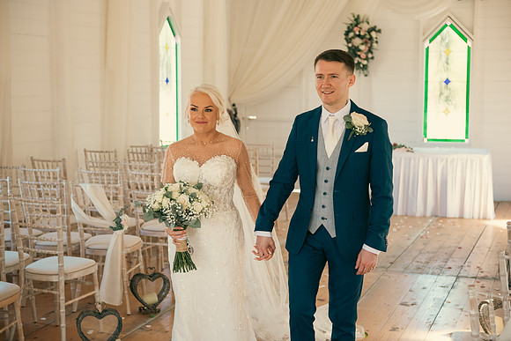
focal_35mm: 62
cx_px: 256
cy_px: 170
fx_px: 880
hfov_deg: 32.4
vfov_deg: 21.9
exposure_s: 1/200
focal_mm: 62
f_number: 3.5
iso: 400
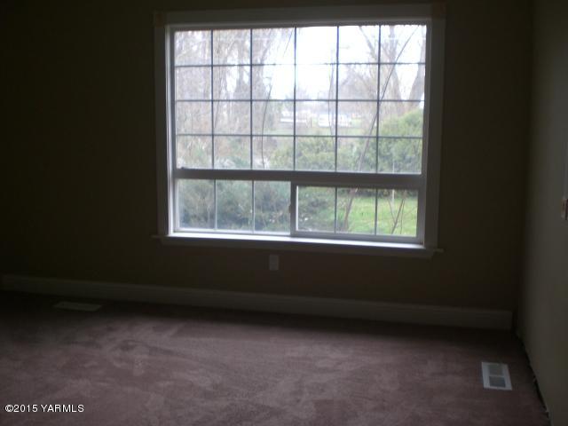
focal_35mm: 38
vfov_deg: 37.7
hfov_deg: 49.0
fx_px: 624
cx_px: 284
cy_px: 213
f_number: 3.1
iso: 100
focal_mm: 6.3
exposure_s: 1/60
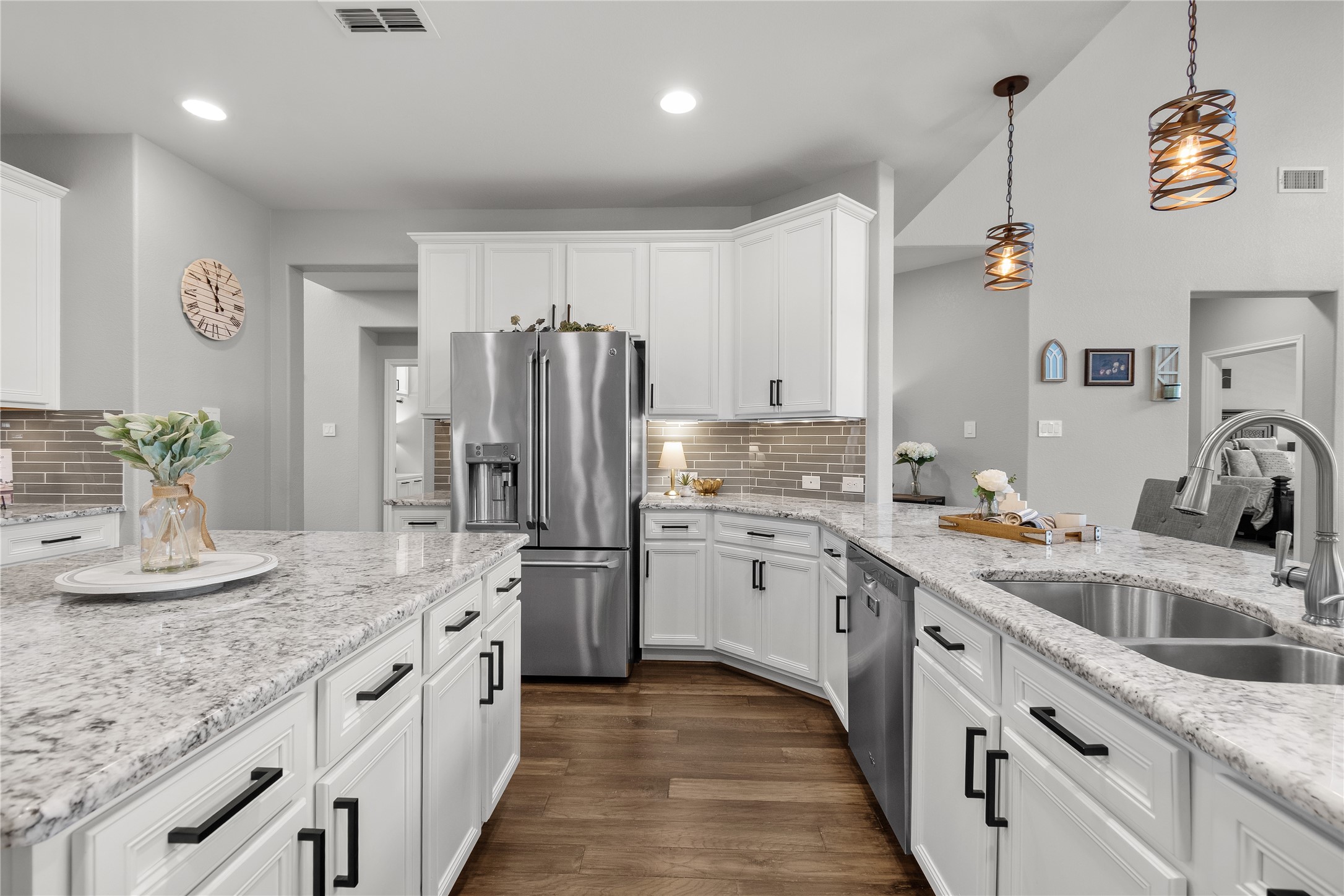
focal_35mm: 15
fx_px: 560
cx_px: 672
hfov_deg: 100.4
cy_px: 448
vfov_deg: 77.3
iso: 320
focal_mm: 10
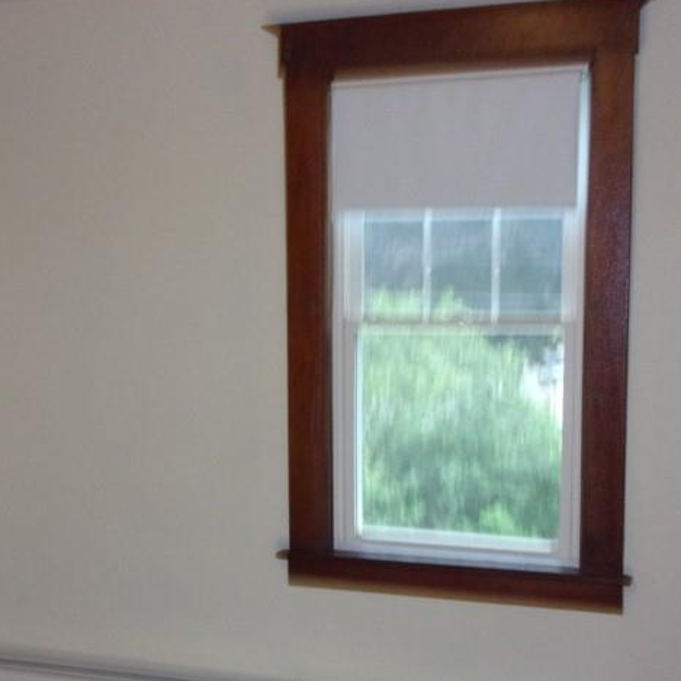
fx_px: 1202
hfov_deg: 31.6
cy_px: 433
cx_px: 292
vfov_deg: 31.5
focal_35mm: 54
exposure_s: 1/34
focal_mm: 5.1
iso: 320
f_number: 3.9
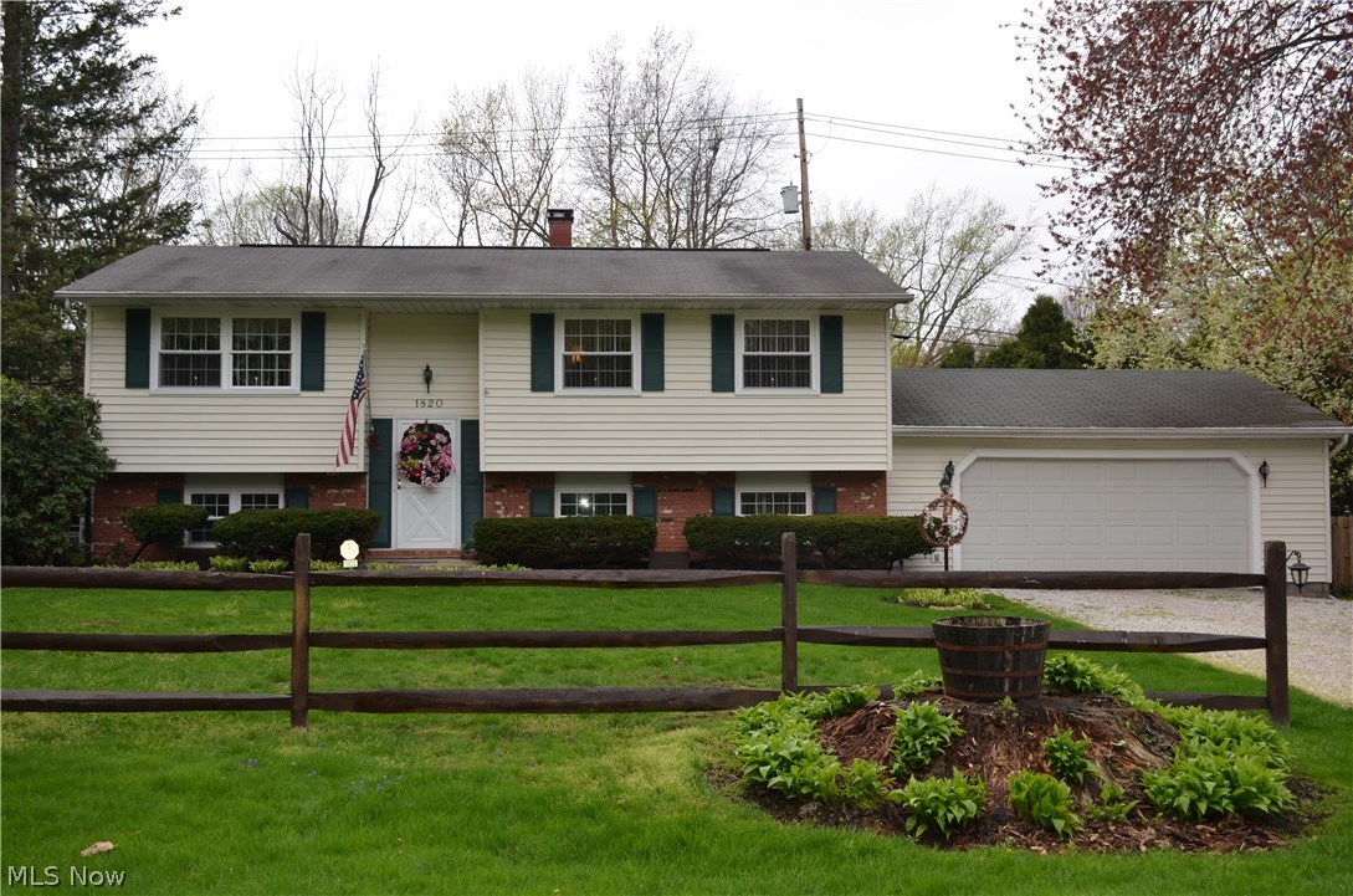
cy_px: 448
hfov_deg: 49.6
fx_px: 1463
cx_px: 676
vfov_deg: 34.1
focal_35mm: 39
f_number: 6.3
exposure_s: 1/250
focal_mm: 26
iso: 100
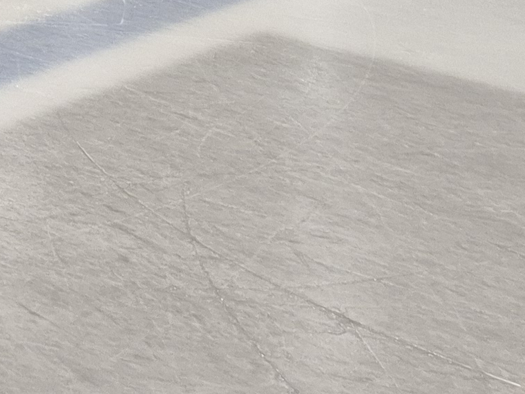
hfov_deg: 15.1
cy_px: -413
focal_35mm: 121
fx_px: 1835
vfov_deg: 11.0
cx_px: -264
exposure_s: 1/100
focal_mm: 5.4
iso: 160
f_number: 1.8
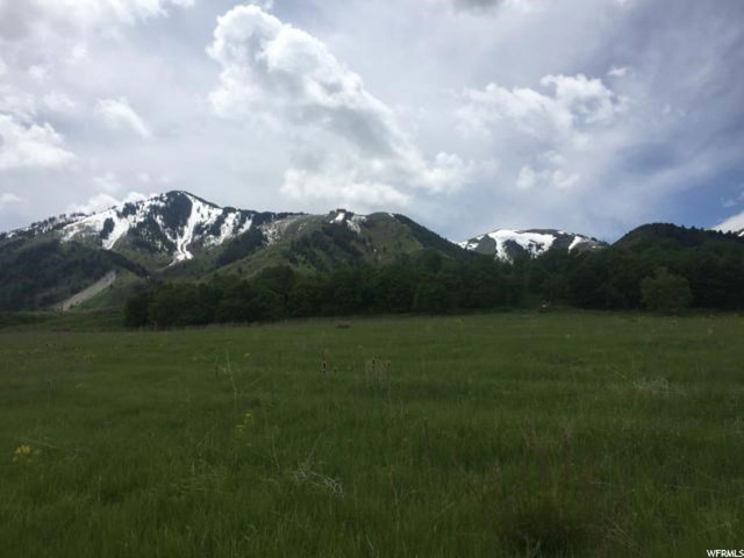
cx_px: 372
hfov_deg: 61.7
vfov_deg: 48.2
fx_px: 623
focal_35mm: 29
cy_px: 279
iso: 32
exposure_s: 1/3968
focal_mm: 4.15
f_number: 2.2
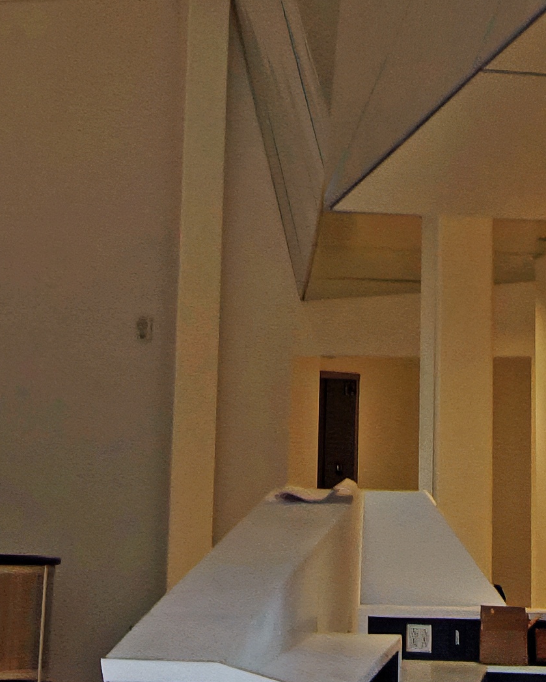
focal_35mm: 161
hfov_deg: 9.6
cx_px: 369
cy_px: -767
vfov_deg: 10.8
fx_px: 3253
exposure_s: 1/60
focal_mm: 20
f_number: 5.6
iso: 200
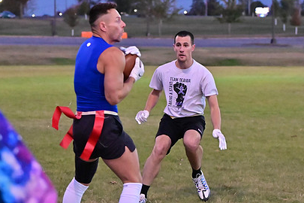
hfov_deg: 12.2
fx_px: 1427
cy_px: 88
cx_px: 179
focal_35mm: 169
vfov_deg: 8.1
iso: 6400
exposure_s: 1/500
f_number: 4
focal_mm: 79
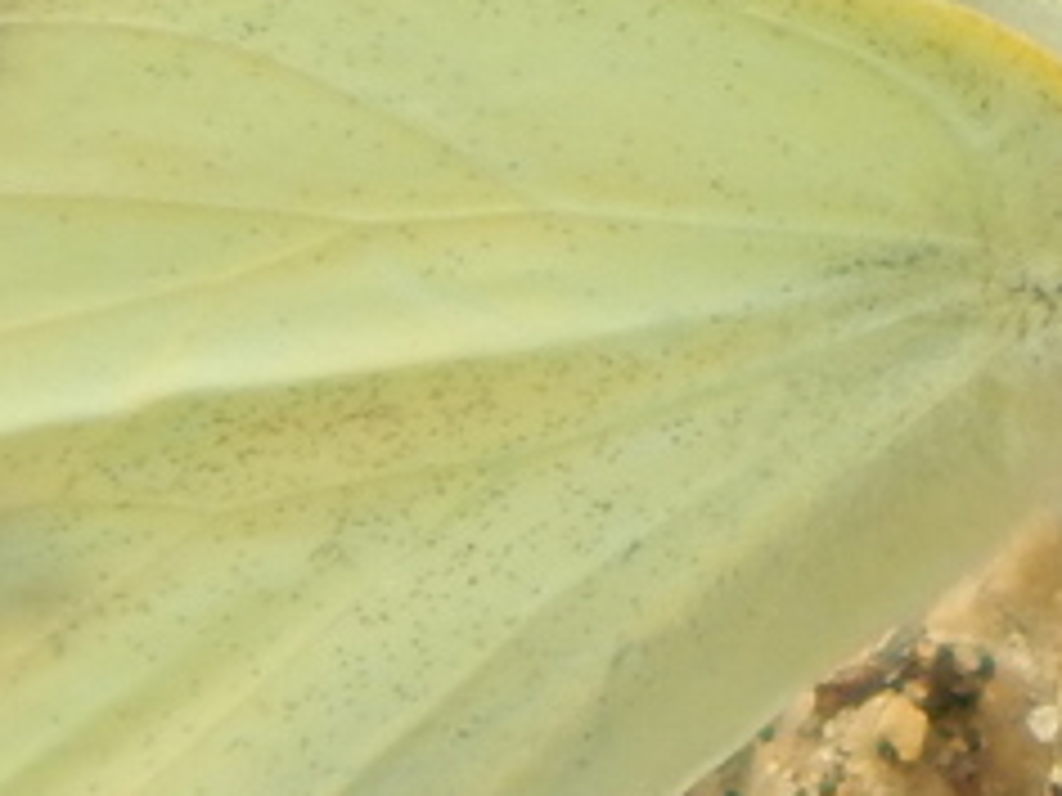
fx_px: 84982
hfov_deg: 0.7
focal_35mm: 2770
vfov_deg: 0.5
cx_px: 502
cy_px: 238
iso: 125
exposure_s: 1/400
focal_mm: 136
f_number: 5.9
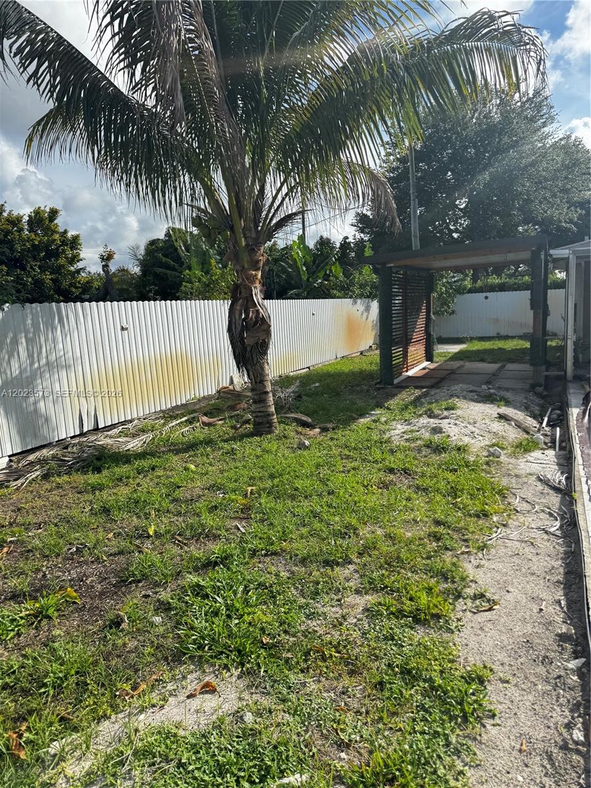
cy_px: 394
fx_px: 546
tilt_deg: -11.3
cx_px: 296
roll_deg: +2.7
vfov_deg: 71.6
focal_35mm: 24
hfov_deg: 56.8
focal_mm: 6.76
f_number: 1.78
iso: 80
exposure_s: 1/2710
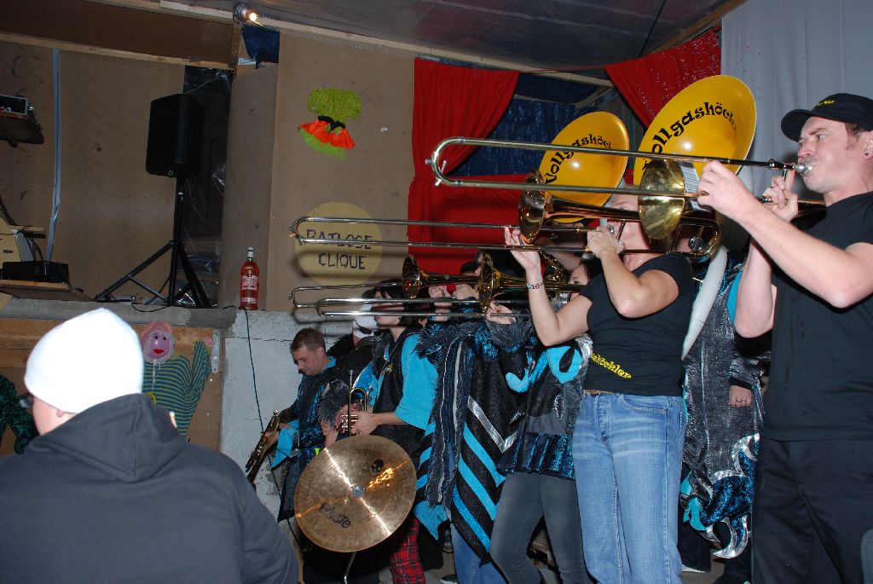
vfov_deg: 43.7
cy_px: 292
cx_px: 436
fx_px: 728
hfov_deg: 61.9
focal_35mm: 30
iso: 200
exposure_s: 1/60
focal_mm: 20
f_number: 4
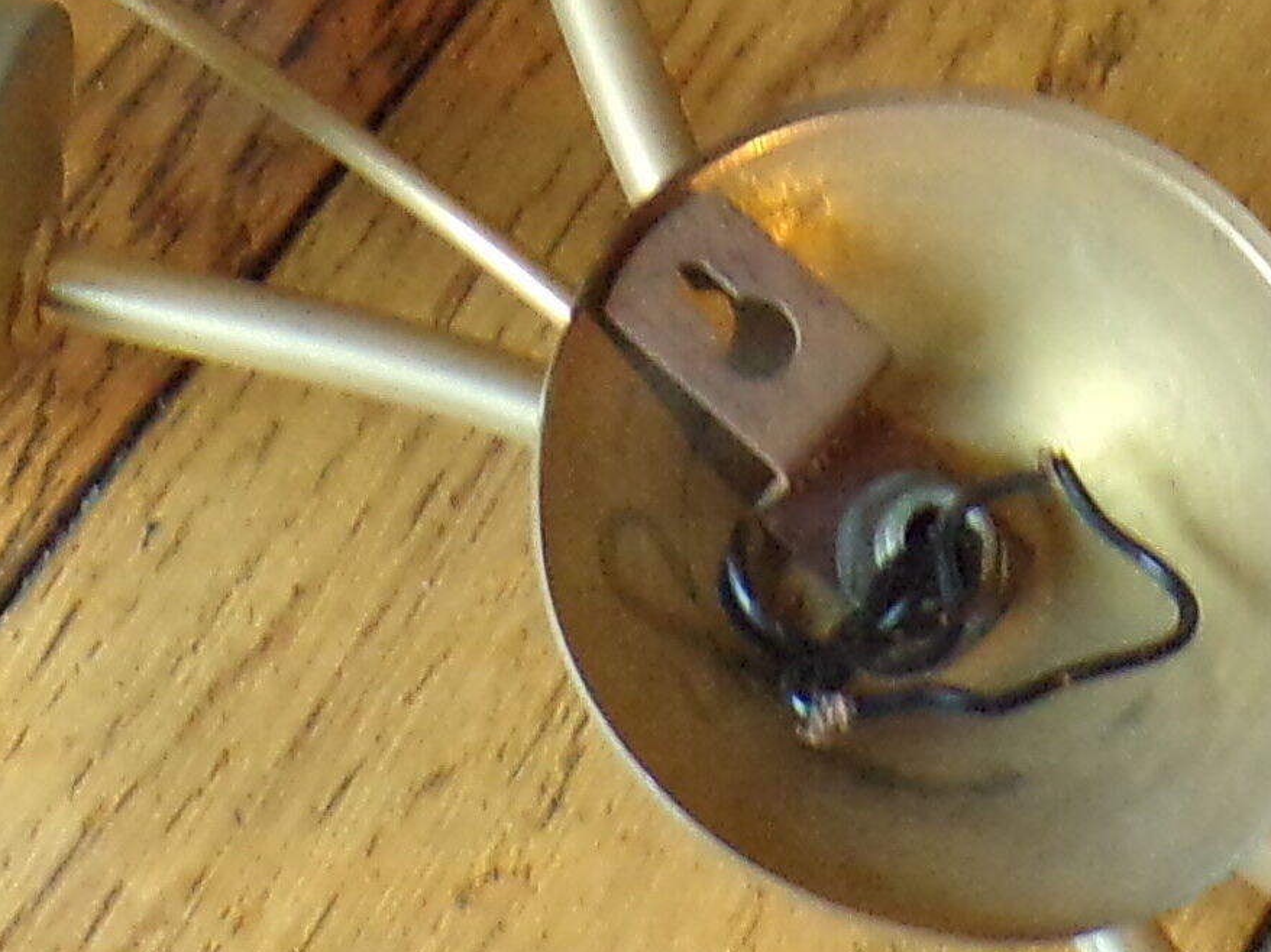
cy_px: -802
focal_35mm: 168
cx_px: 1087
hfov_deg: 11.7
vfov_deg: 8.5
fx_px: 6167
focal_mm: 5.8
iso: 311
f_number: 3.2
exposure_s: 1/17
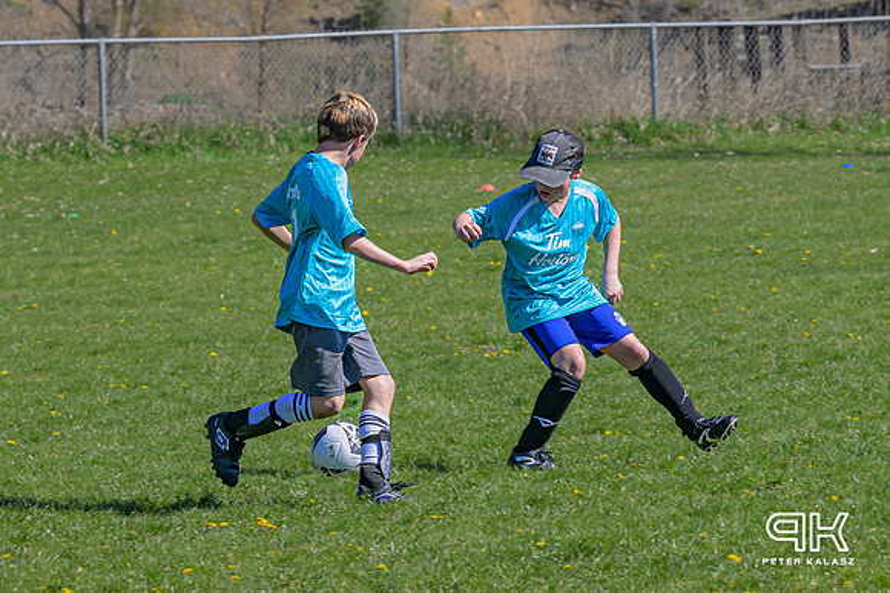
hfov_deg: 6.9
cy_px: 274
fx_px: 7405
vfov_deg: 4.6
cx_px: 636
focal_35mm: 300
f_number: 6.3
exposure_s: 1/500
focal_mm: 115
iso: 200
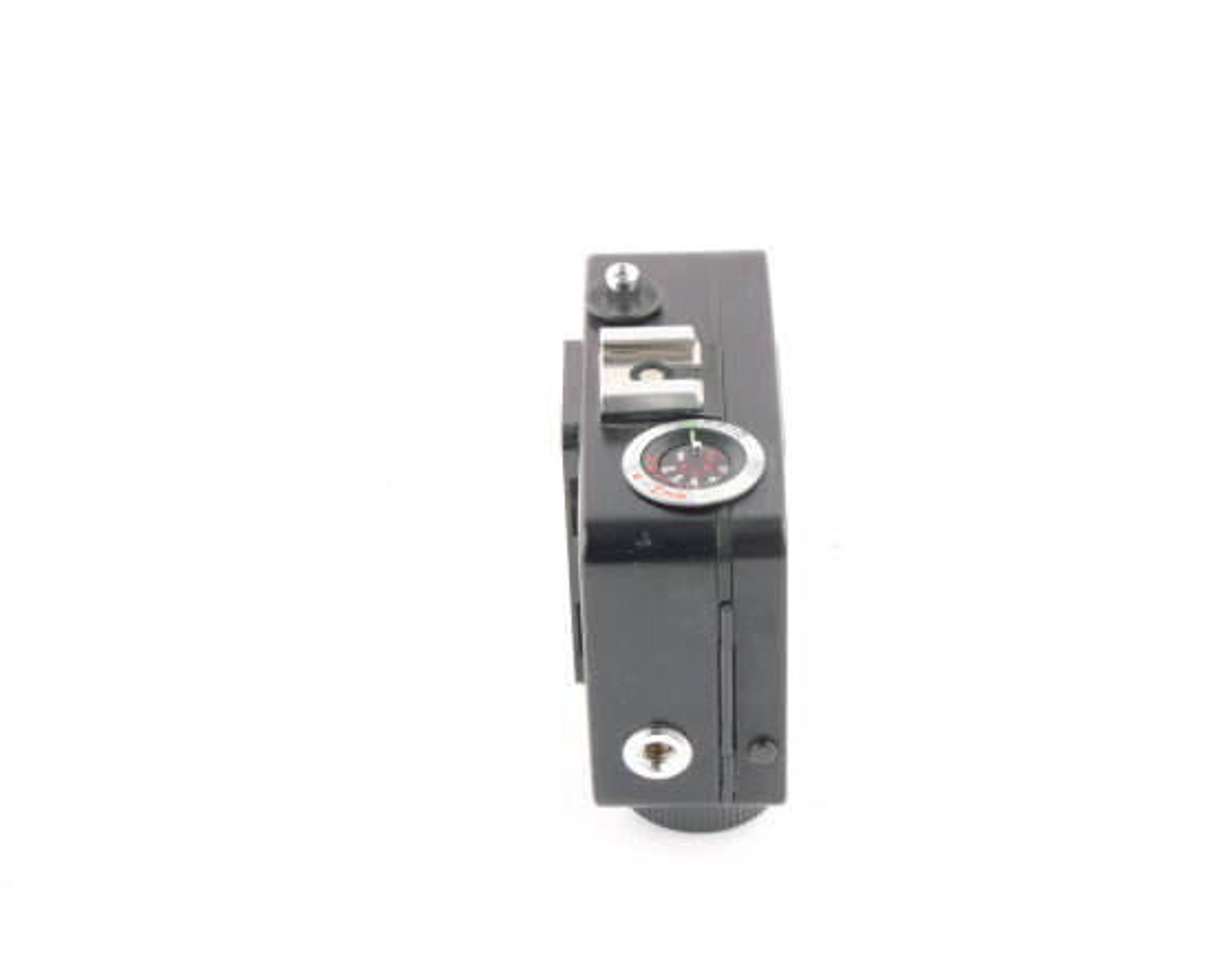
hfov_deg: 24.5
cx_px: 660
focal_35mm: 78
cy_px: 494
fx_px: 2831
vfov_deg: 19.6
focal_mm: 37
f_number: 11
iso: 160
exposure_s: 1/200
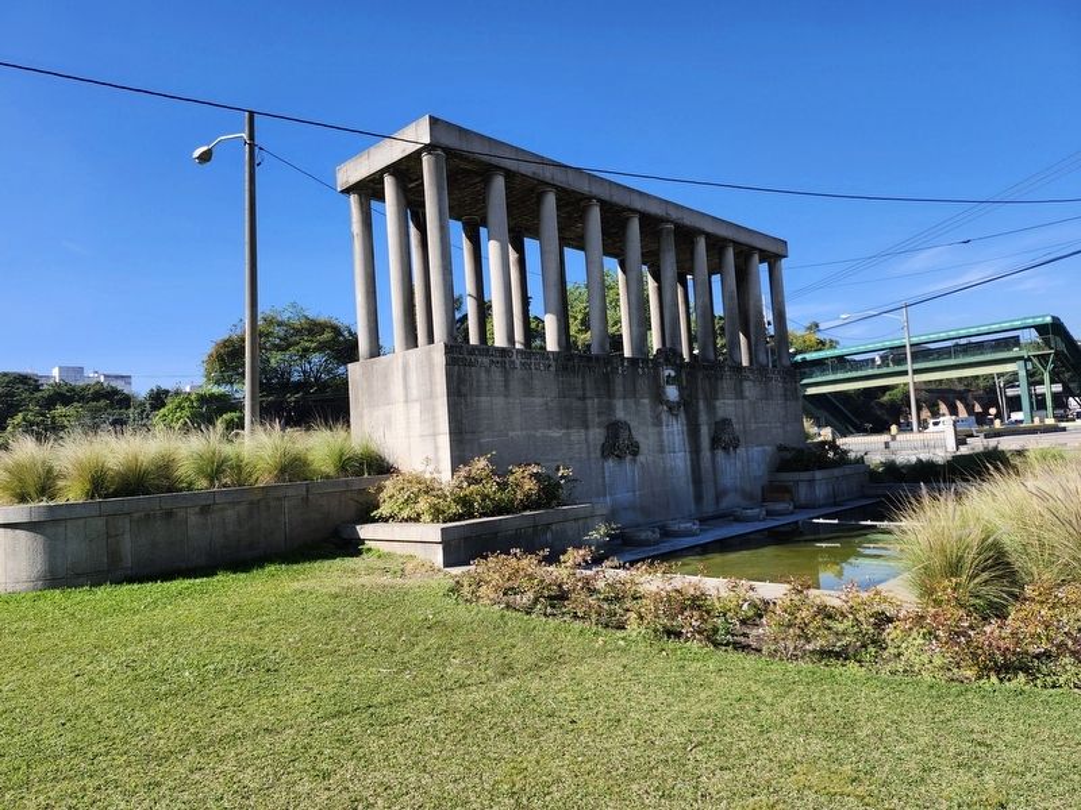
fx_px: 718
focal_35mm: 23
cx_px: 540
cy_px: 405
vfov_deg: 58.9
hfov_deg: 73.9
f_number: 1.8
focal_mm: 5.54
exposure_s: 1/912
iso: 25
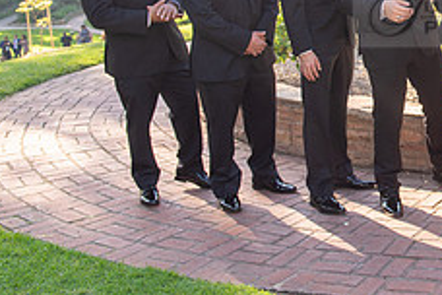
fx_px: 970
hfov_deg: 23.6
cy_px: 1
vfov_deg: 16.9
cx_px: 521
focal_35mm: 79
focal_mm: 31
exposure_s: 1/250
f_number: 5.6
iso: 200
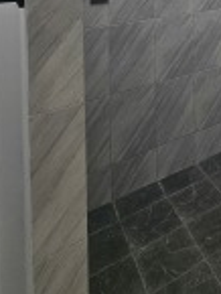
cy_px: -54
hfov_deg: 30.5
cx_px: 293
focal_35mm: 36
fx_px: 306
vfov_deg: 38.7
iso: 50
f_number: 2.2
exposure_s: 1/2470
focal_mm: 2.2
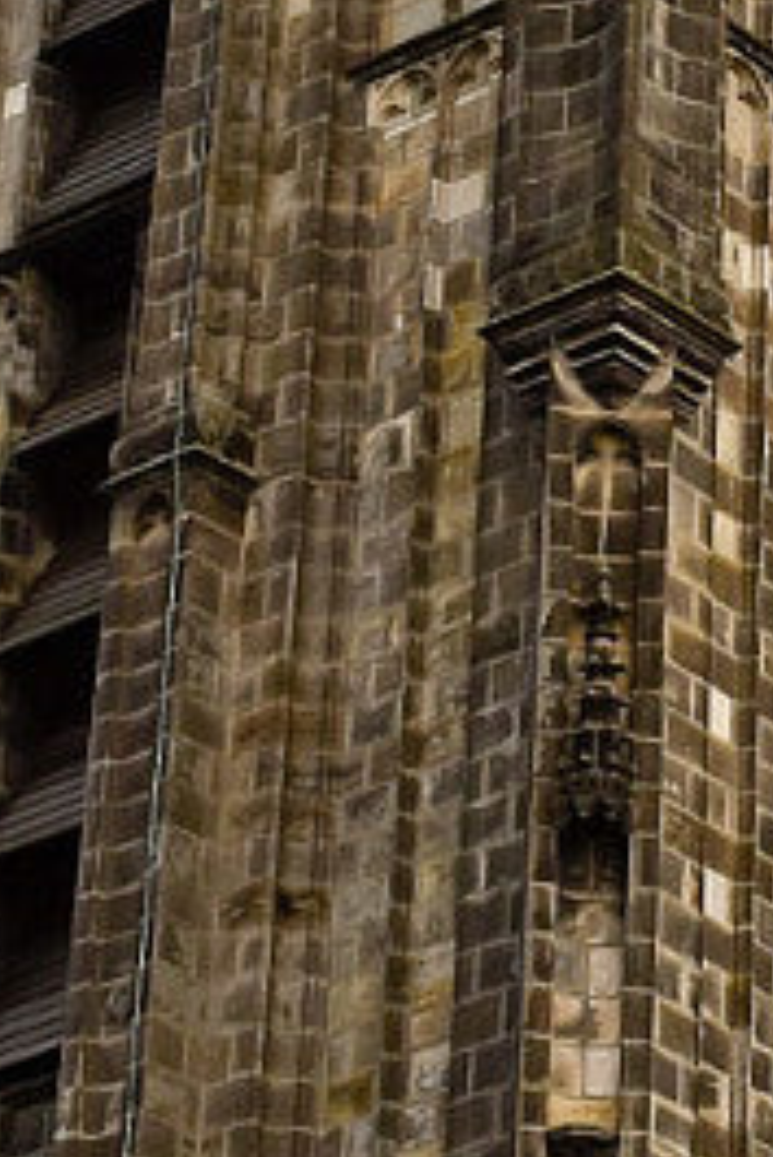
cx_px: 1000
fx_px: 5822
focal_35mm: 181
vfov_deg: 11.2
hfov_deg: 7.5
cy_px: -196
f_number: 8
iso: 200
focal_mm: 20
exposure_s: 1/250
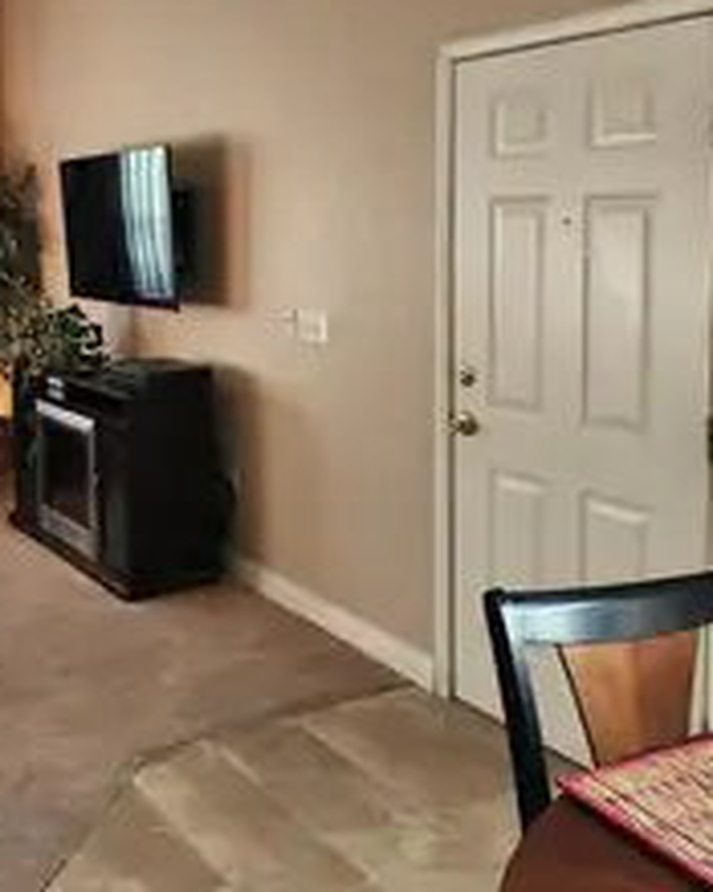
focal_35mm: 41
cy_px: 305
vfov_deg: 44.2
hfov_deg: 35.5
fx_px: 1082
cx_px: 159
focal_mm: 5.54
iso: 250
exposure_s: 1/120
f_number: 1.8
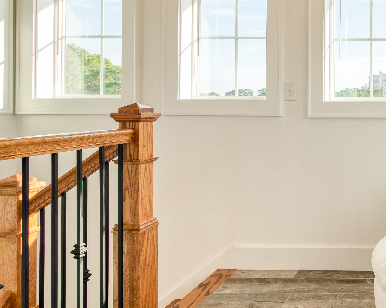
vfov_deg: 41.8
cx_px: 420
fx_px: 400
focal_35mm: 35
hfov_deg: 41.5
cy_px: 109
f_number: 10
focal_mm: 16
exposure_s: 1/50
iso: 125
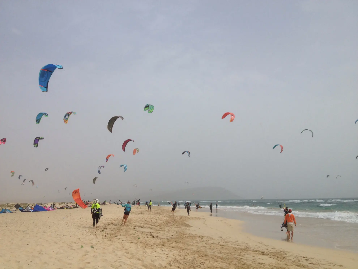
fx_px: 362
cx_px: 179
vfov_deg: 40.7
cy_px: 134
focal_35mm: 35
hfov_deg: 52.6
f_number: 2.4
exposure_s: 1/3460
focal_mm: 4.3
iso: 50
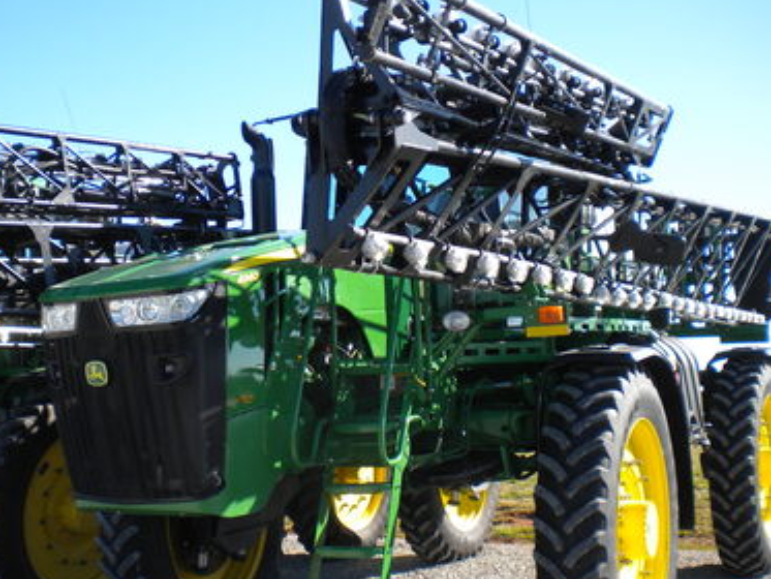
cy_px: 347
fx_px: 1136
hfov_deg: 37.3
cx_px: 302
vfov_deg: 28.5
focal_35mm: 51
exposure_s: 1/290
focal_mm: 6.3
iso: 80
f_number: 4.6
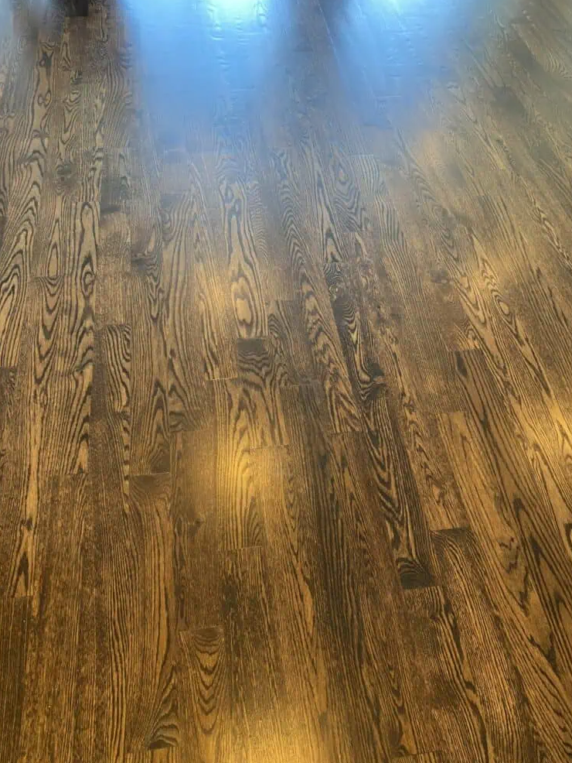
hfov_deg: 51.4
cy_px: 382
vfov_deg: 65.3
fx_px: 595
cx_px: 281
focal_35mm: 27
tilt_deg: -55.0
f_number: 1.8
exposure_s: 1/60
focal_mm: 4.25
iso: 400
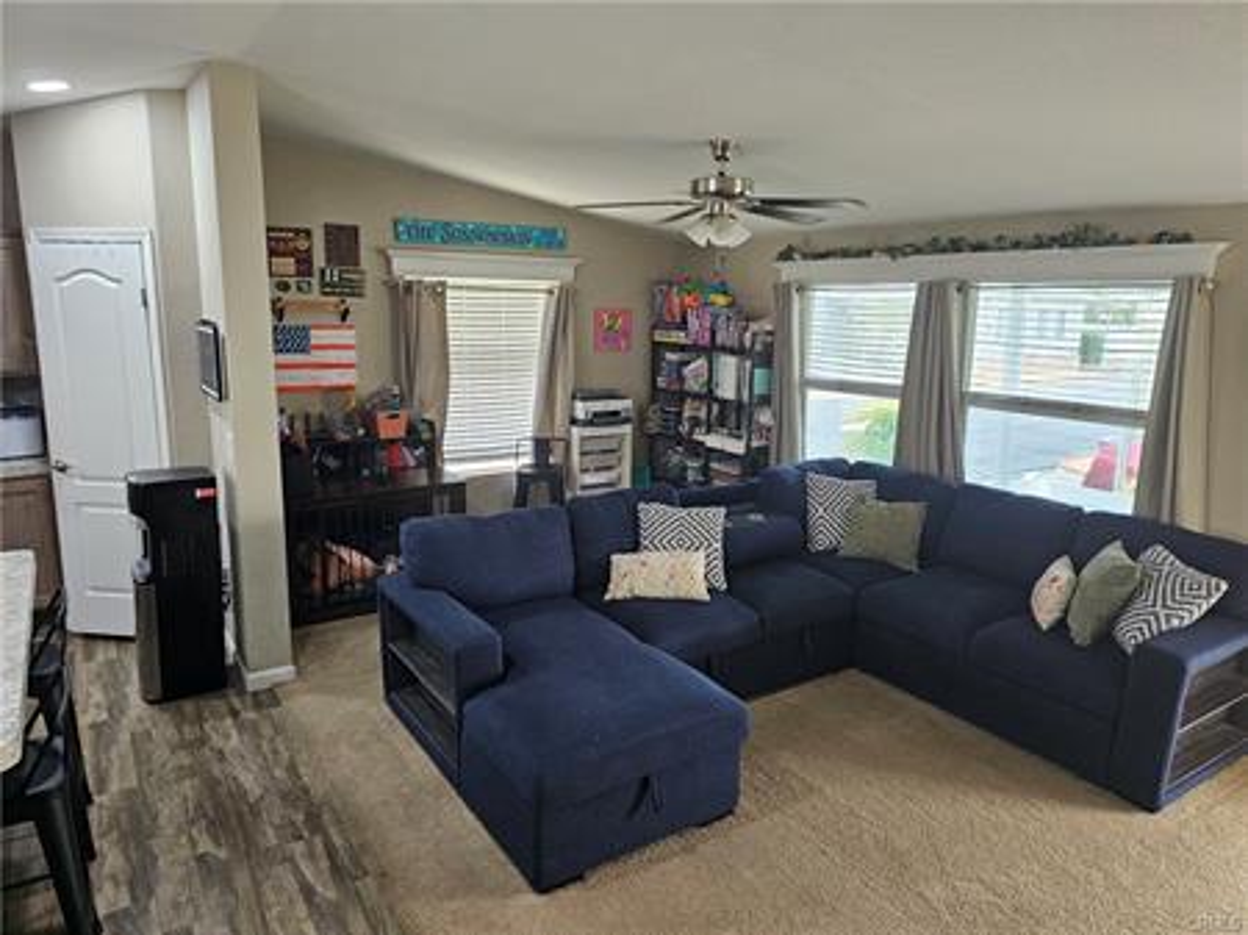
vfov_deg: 58.8
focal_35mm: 23
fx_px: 829
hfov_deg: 74.0
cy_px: 468
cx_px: 624
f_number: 1.7
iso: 500
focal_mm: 6.3
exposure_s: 1/120
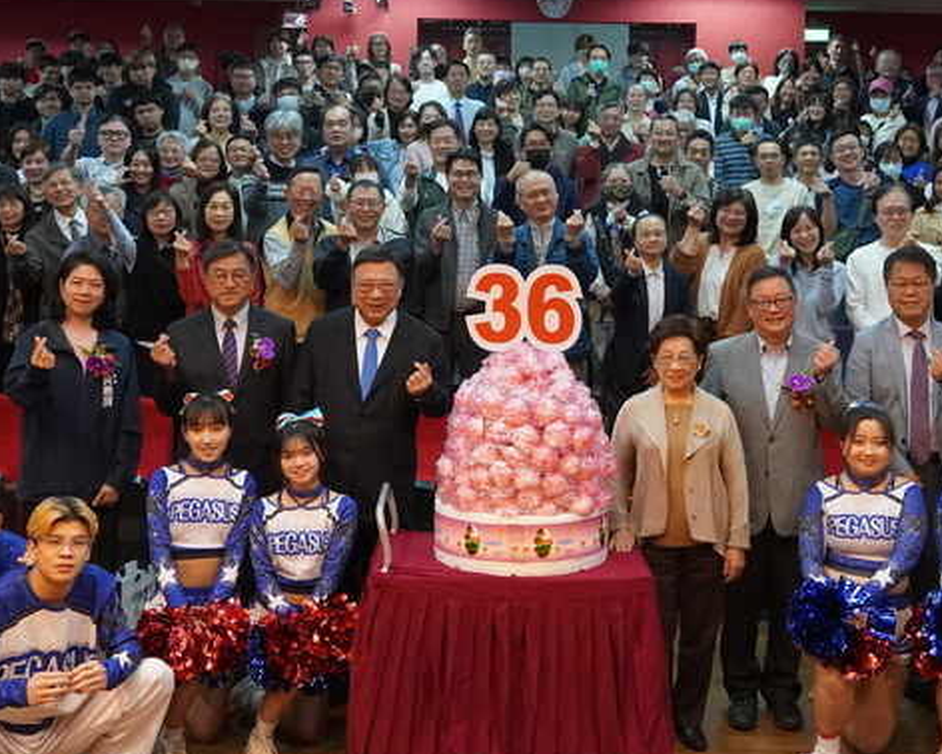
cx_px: 559
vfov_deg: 29.2
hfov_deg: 36.5
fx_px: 1422
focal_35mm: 51
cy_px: 187
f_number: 4
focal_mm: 18
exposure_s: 1/160
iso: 3200
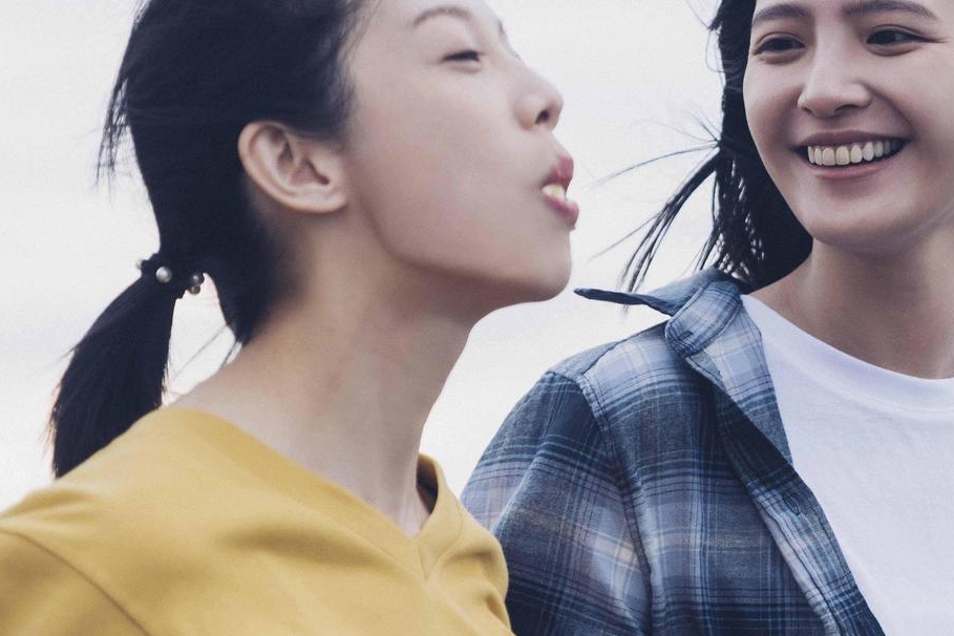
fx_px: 4081
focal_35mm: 154
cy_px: 473
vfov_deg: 8.9
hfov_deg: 13.2
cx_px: 808
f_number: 2.8
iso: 250
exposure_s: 1/250
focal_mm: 70
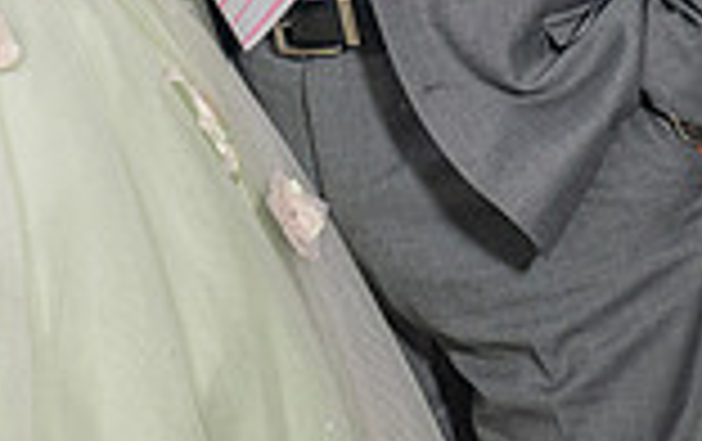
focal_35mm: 265
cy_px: -344
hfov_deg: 7.9
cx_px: 76
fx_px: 5077
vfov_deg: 4.9
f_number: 3.5
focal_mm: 70
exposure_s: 1/160
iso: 200
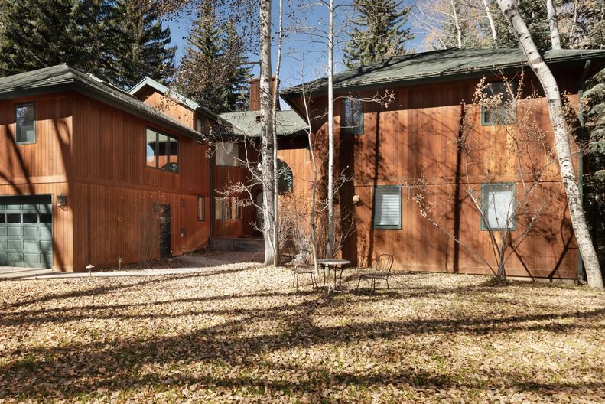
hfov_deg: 77.4
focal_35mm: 22
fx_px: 370
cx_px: 233
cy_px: 184
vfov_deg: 57.2
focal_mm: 17
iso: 500
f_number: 7.1
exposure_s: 1/640
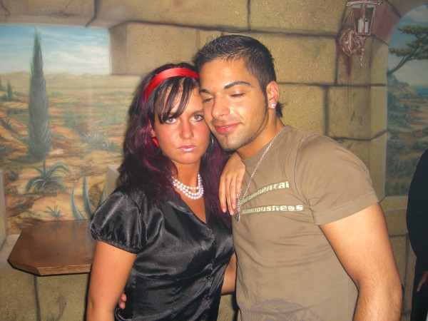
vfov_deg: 37.7
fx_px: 470
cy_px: 160
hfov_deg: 49.0
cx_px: 214
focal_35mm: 38
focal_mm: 7.9
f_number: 2.8
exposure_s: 1/60
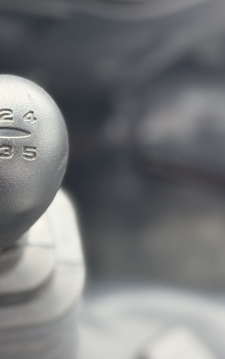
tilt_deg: -54.5
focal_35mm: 71
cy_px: 179
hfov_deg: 17.8
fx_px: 697
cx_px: -13
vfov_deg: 29.0
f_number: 1.78
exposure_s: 1/121
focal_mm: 6.76
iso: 50
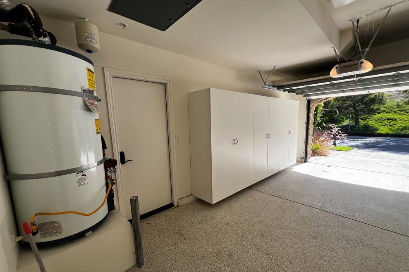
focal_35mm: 14
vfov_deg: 81.1
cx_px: 200
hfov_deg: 104.2
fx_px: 159
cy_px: 146
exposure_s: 1/421
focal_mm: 1.57
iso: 32
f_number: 1.8
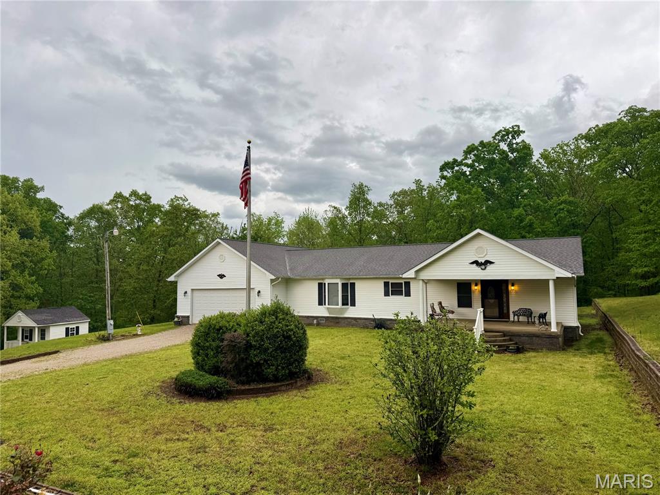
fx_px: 458
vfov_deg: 56.8
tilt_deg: +4.2
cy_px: 248
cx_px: 330
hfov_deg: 71.6
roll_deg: +0.5
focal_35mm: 24
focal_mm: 6.76
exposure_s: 1/405
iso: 80
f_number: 1.78
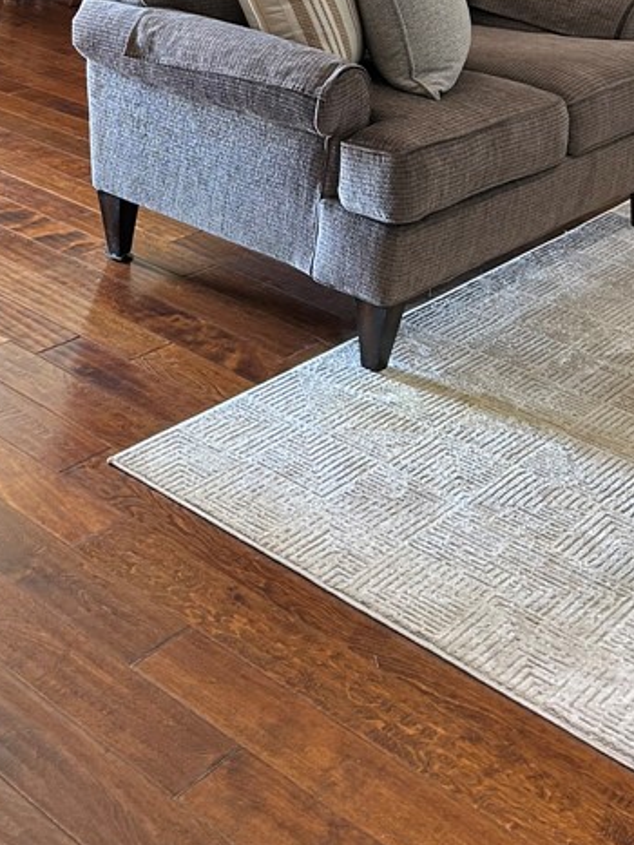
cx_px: 62
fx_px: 1393
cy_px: 20
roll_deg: -3.7
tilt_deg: -13.5
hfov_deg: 24.9
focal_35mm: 57
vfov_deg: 31.5
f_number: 1.5
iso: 100
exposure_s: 1/60
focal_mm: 5.7
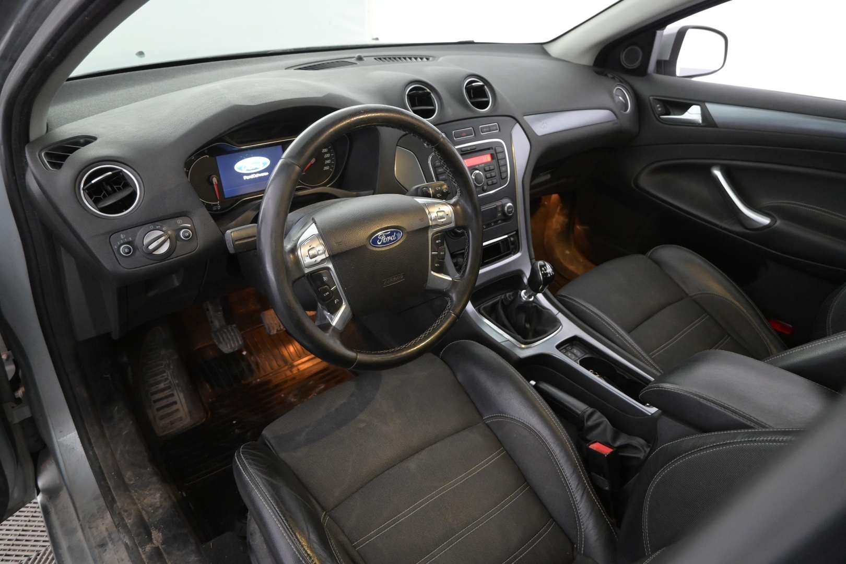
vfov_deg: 53.1
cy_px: 282
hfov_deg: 73.7
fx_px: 564
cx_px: 423
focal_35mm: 24
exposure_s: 1/50
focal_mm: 16
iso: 2500
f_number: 3.5
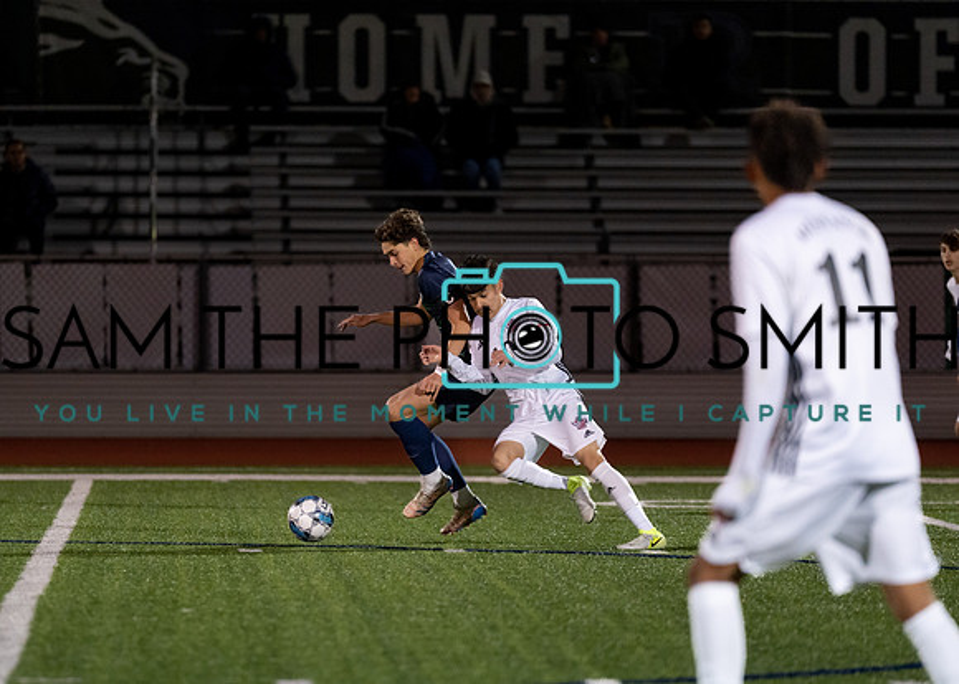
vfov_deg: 4.8
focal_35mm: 300
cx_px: 403
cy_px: 366
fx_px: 8179
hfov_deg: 6.7
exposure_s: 1/1000
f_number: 2.8
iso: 2500
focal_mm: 200
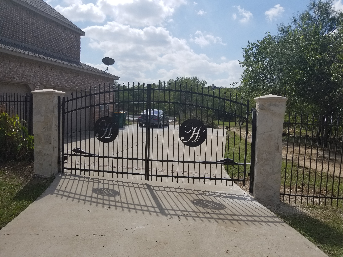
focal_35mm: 26
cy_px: 128
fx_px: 258
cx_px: 172
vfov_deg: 53.1
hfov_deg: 67.3
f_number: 1.7
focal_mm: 4.25
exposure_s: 1/5104
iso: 50
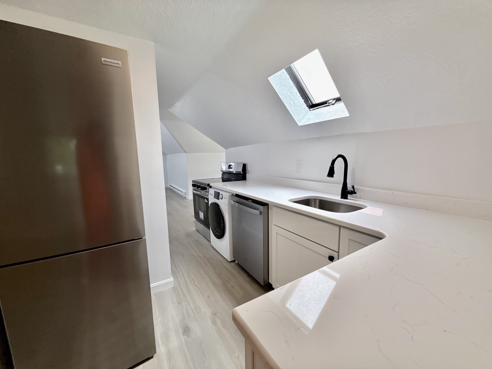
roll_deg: +0.9
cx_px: 246
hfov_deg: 102.1
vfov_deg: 85.7
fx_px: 199
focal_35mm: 14
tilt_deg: -7.7
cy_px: 184
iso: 100
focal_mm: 2.22
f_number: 2.2
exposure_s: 1/120
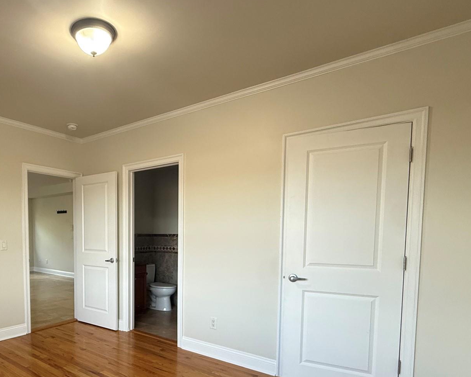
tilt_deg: -4.2
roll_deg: -0.1
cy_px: 255
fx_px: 321
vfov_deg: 59.3
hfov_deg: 69.5
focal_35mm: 23
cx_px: 140
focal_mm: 2.22
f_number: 2.2
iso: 200
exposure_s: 1/99
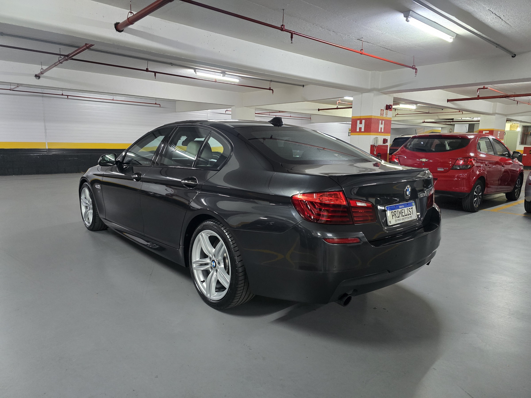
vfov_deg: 58.9
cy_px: 199
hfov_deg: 73.9
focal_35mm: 23
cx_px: 266
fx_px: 353
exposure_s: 1/40
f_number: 1.7
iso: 1250
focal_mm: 6.3
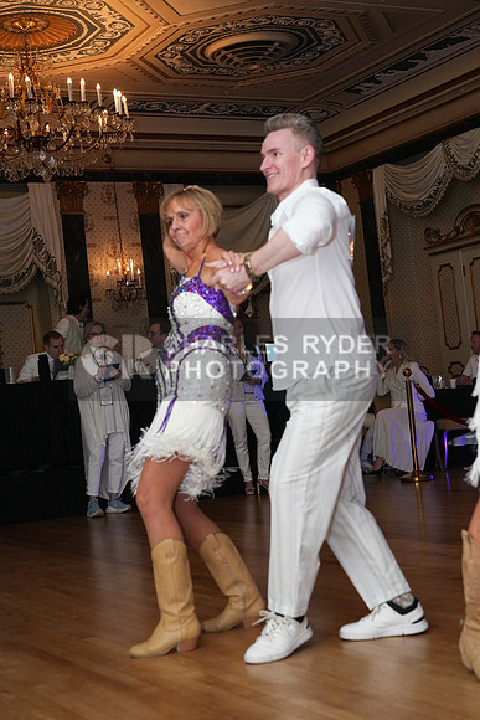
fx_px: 1039
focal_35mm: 52
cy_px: 360
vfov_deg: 38.2
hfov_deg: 26.0
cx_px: 240
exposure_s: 1/200
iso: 5000
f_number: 5
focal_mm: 52
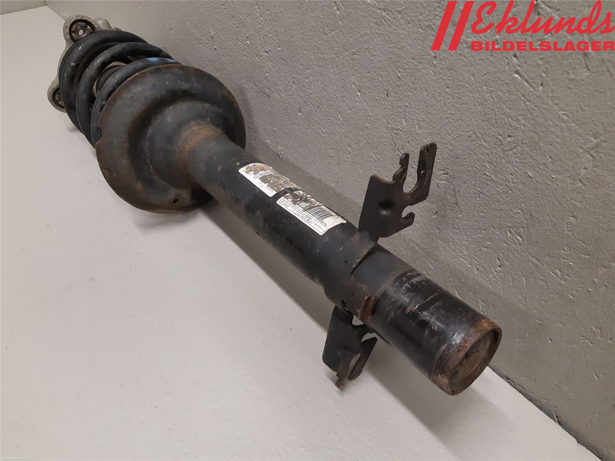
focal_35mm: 26
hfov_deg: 67.3
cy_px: 230
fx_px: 462
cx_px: 308
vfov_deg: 53.1
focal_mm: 3.93
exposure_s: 1/50
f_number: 1.7
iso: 160
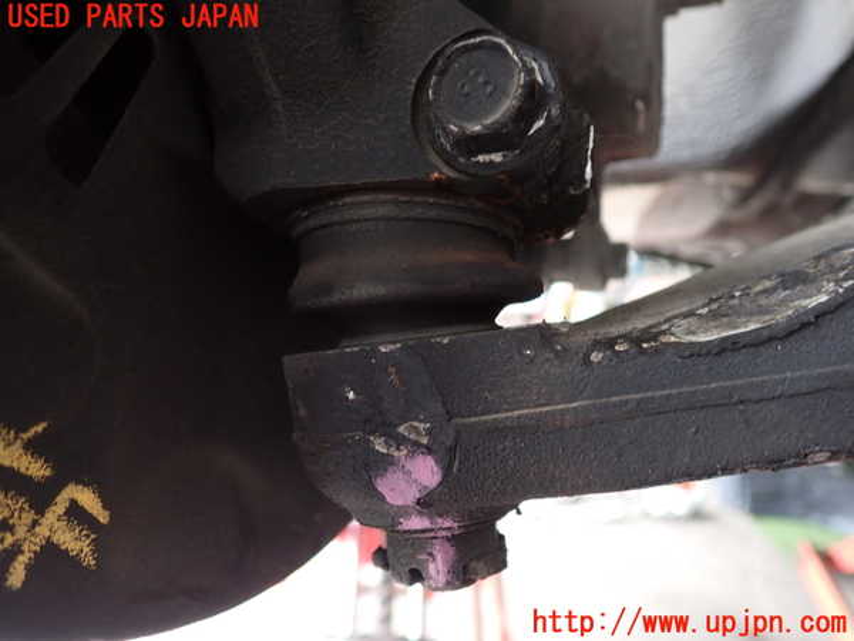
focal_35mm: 30
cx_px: 427
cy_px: 320
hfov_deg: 60.0
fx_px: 740
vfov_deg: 46.8
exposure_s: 1/50
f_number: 2.3
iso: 200
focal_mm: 5.4
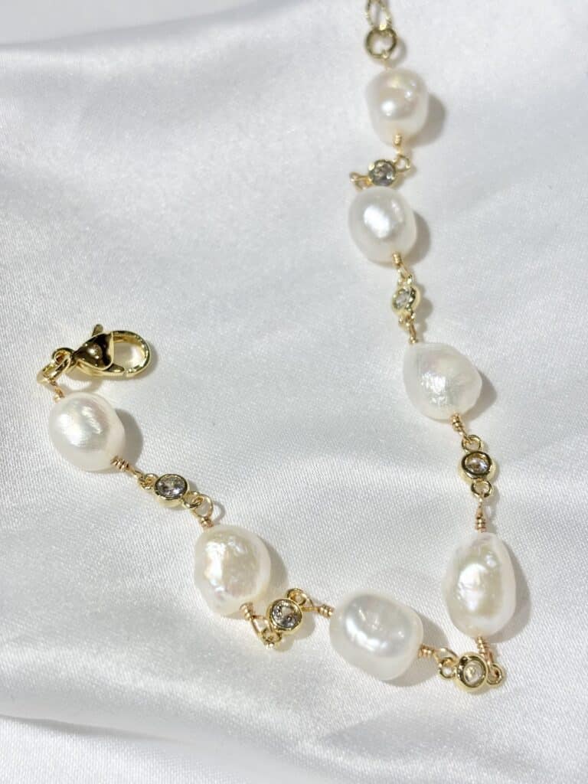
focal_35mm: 52
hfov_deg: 28.0
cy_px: 392
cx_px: 294
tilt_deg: -54.7
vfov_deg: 36.8
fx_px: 1178
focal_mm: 5.96
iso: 32
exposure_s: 1/387
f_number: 1.6
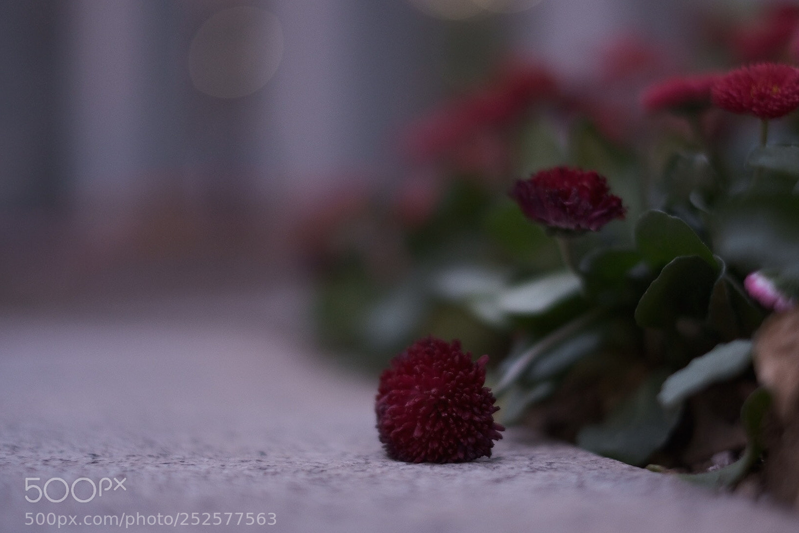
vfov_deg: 23.4
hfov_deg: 34.5
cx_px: 428
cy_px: 270
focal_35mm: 58
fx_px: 1287
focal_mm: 35
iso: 800
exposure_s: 1/50
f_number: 1.4
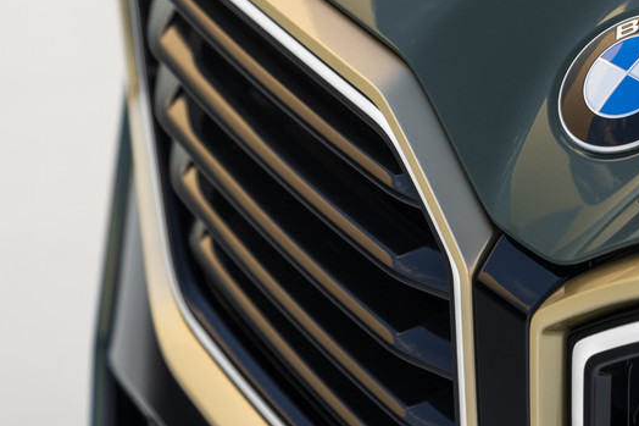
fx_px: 2236
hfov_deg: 15.8
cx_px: 701
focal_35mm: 126
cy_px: 17
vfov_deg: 10.8
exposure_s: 1/125
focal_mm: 55
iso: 250
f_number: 3.5
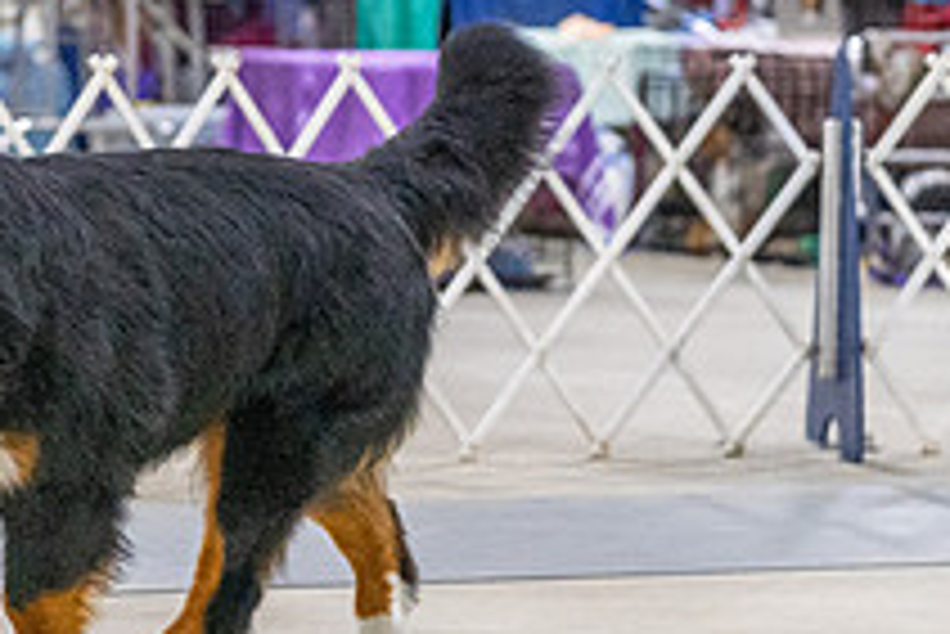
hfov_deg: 6.8
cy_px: 16
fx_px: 7975
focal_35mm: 302
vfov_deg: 4.6
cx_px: 72
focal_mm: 110
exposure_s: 1/320
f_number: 3.2
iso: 6400
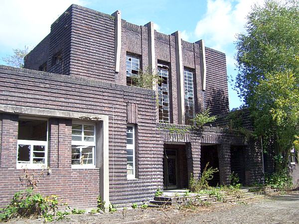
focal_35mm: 36
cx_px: 150
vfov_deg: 39.7
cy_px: 112
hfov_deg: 51.4
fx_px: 311
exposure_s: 1/750
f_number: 2.7
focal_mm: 6
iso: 80
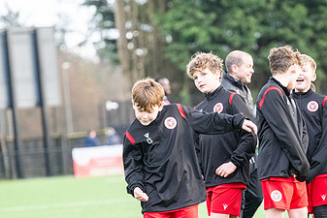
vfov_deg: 4.3
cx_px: 245
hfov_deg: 6.5
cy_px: 161
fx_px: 2890
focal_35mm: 318
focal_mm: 185
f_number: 4
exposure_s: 1/1000
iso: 2000
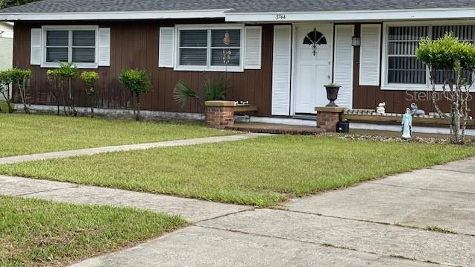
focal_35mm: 70
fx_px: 882
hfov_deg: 30.1
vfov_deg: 17.2
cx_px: 237
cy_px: 94
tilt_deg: -0.9
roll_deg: -1.4
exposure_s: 1/338
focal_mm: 7.5
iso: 20
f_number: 2.2
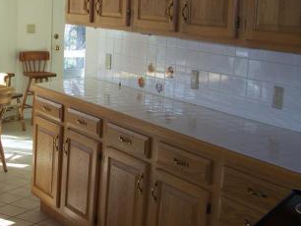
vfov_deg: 20.5
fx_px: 627
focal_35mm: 72
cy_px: 97
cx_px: 26
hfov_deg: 26.1
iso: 80
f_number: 2.8
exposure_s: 1/60
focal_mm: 6.3
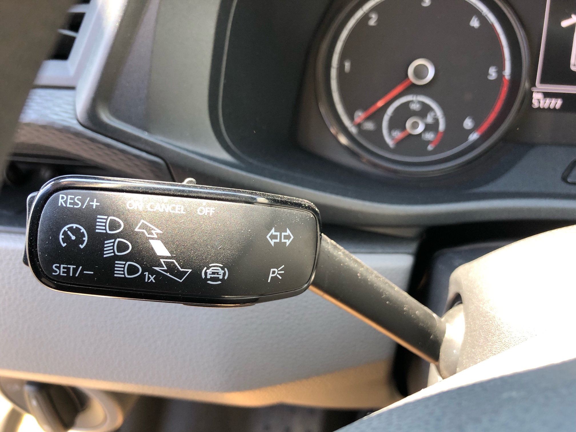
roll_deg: +2.0
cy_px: 216
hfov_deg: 63.4
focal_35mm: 28
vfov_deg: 49.7
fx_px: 466
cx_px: 288
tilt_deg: -37.9
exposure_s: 1/40
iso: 20
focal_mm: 4
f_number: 1.8
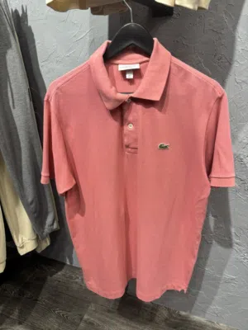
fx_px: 248
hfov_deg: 53.1
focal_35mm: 26
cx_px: 124
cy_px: 165
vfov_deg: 67.3
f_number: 1.6
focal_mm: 5.96
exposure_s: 1/100
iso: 50
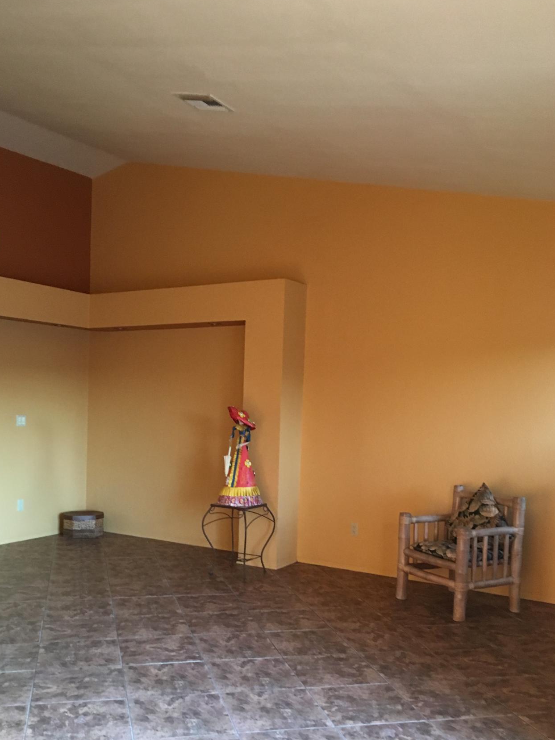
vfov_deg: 52.4
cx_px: 245
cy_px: 426
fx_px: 748
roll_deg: -0.8
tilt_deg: -2.2
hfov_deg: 40.6
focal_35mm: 35
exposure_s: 1/24
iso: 200
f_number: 2.2
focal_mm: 4.15
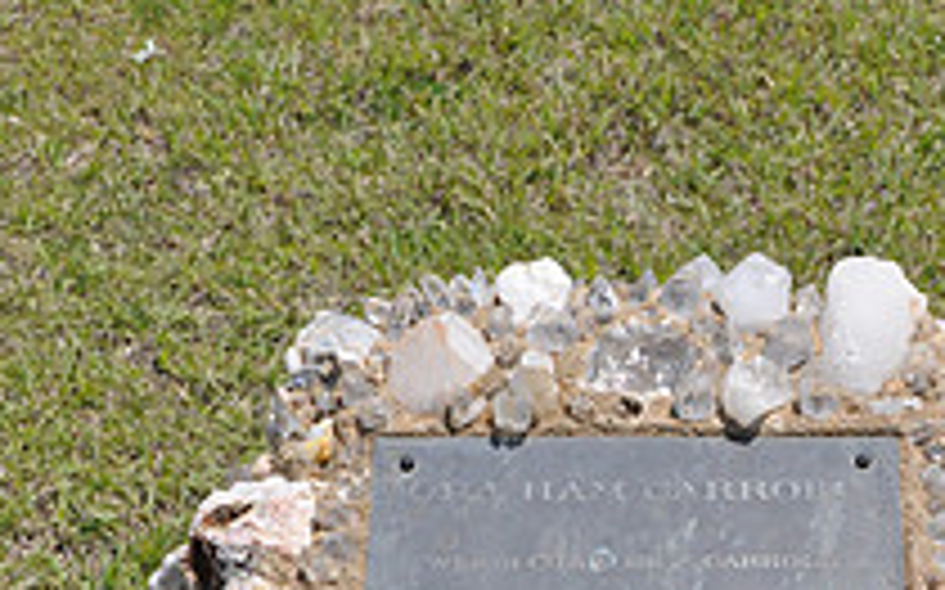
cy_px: 691
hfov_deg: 15.4
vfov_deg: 9.6
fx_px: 3475
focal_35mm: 135
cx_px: 675
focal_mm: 32
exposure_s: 1/320
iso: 200
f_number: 9
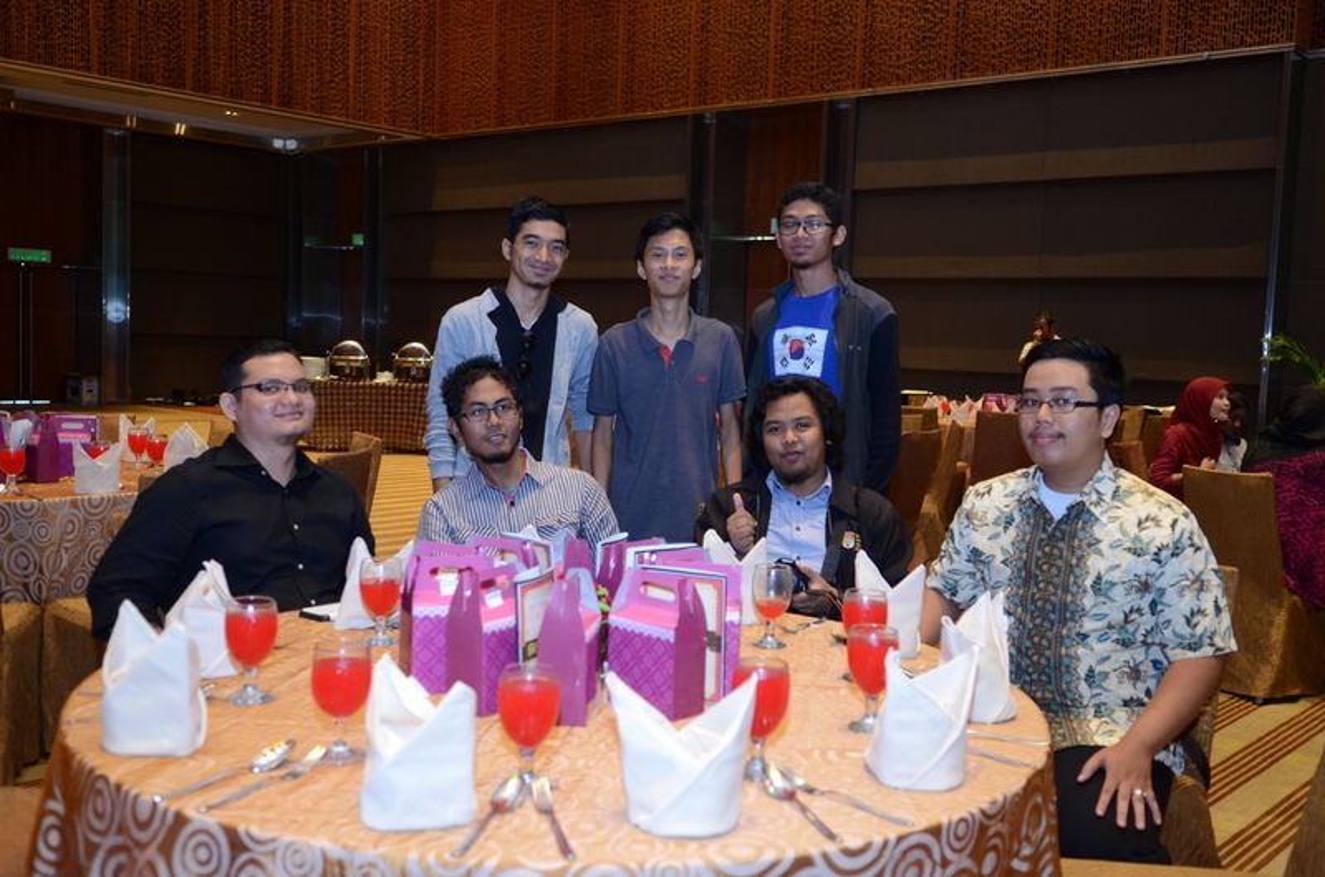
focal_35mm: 36
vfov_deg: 36.7
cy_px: 438
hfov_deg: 53.2
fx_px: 1322
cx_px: 662
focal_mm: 24
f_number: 2.8
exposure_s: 1/60
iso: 1250
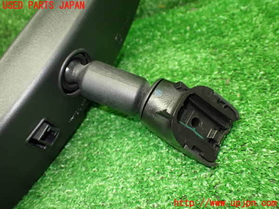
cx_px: 140
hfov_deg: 60.0
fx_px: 242
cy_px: 104
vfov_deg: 46.8
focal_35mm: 30
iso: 800
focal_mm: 5.4
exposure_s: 1/80
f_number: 2.3
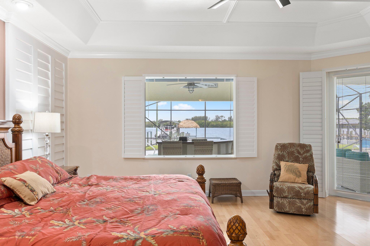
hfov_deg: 67.4
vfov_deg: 47.9
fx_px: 277
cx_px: 185
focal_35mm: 27
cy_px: 123
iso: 400
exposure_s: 1/2.5
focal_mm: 18
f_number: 8
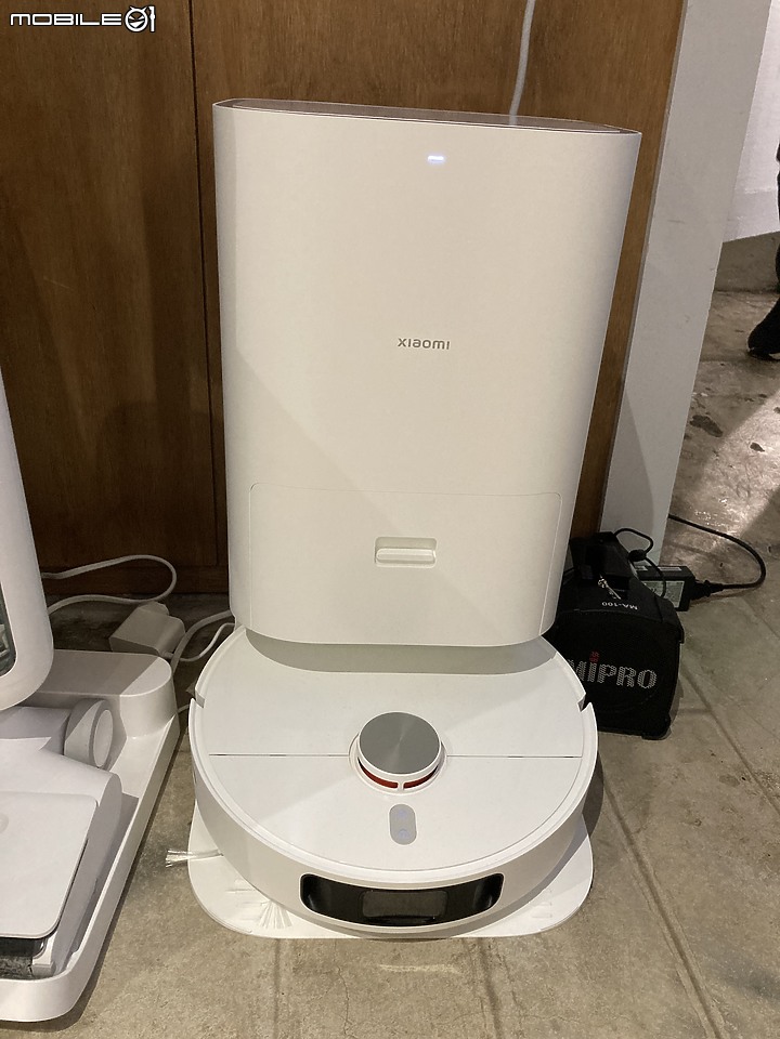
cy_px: 520
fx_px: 841
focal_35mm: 28
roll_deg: -3.2
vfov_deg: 63.4
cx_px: 390
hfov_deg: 49.7
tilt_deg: -24.1
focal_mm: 3.99
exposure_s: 1/40
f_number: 1.8
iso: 320
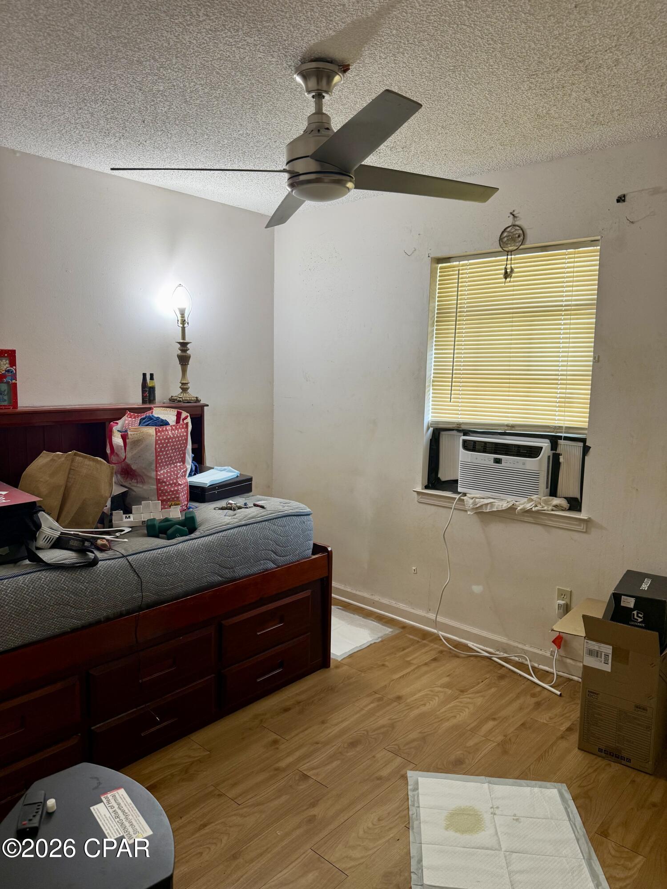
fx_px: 617
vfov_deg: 71.6
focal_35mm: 24
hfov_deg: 56.8
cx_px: 334
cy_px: 444
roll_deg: -2.2
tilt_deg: -7.4
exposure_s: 1/60
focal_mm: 6.76
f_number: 1.78
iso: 100
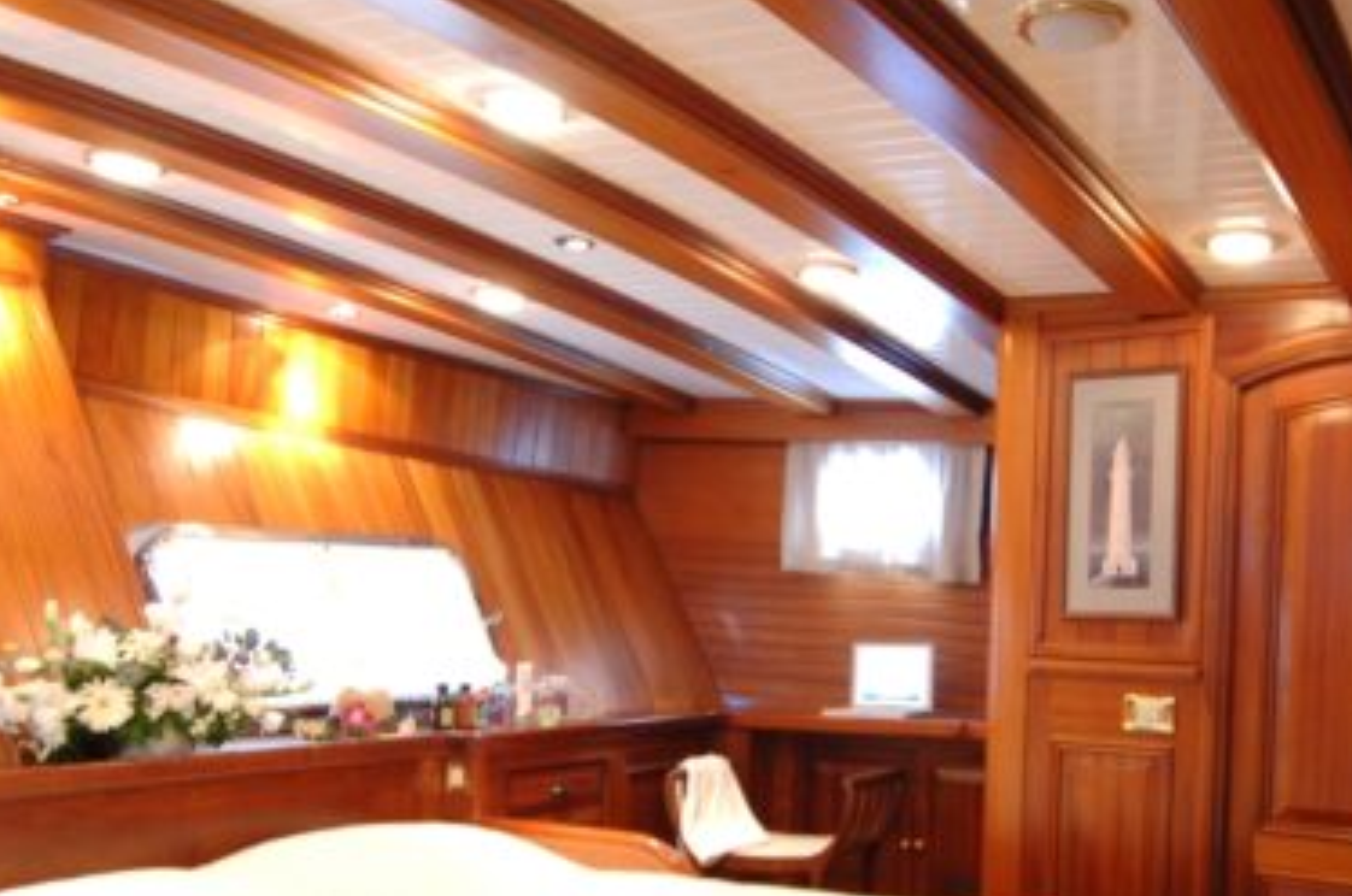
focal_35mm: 37
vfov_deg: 35.0
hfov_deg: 51.1
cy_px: 683
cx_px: 886
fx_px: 1387
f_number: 4
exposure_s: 1/1.5
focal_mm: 12
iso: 200
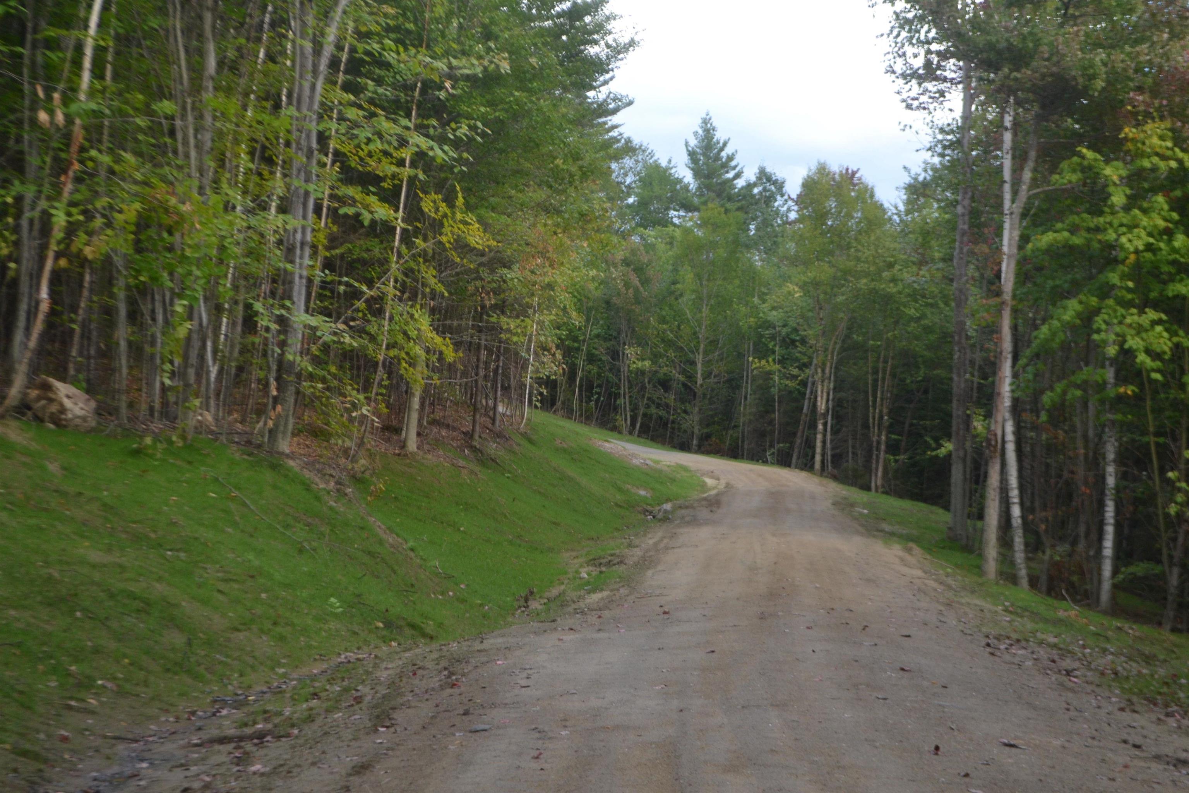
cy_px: 396
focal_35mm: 57
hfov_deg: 35.1
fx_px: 1882
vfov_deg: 23.8
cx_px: 594
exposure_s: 1/80
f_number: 5
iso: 400
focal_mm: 38
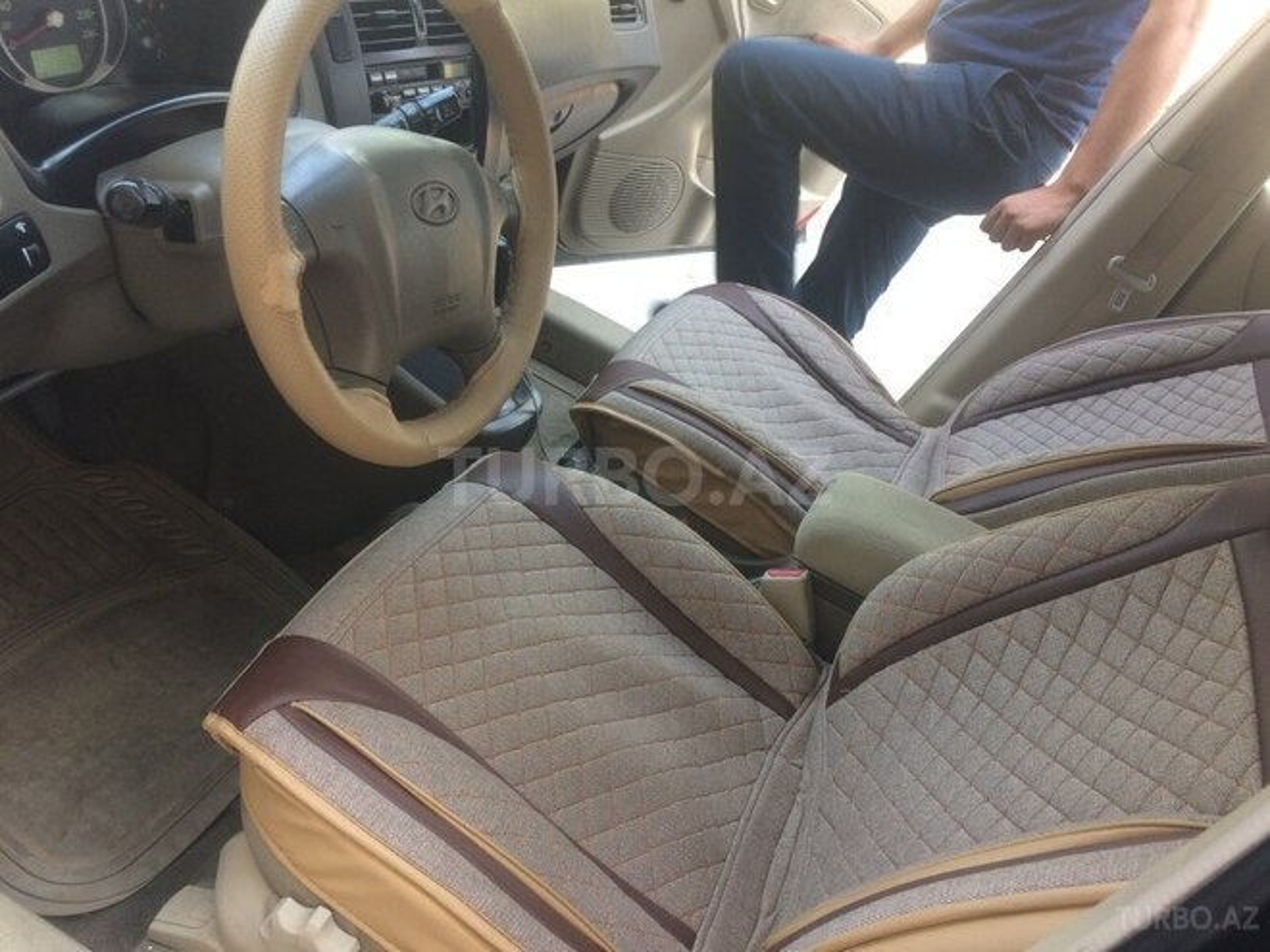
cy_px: 476
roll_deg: -23.2
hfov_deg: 61.7
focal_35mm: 29
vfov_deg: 48.2
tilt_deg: -32.8
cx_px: 635
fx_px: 1064
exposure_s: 1/50
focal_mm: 4.15
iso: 40
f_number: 2.2
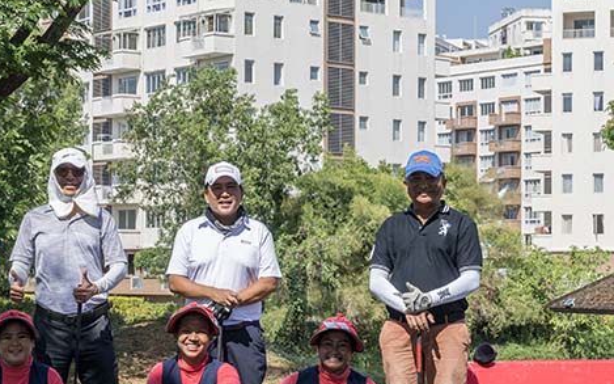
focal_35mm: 73
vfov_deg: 17.8
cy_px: 183
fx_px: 1221
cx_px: 364
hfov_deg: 28.2
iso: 360
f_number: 8
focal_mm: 35
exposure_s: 1/800
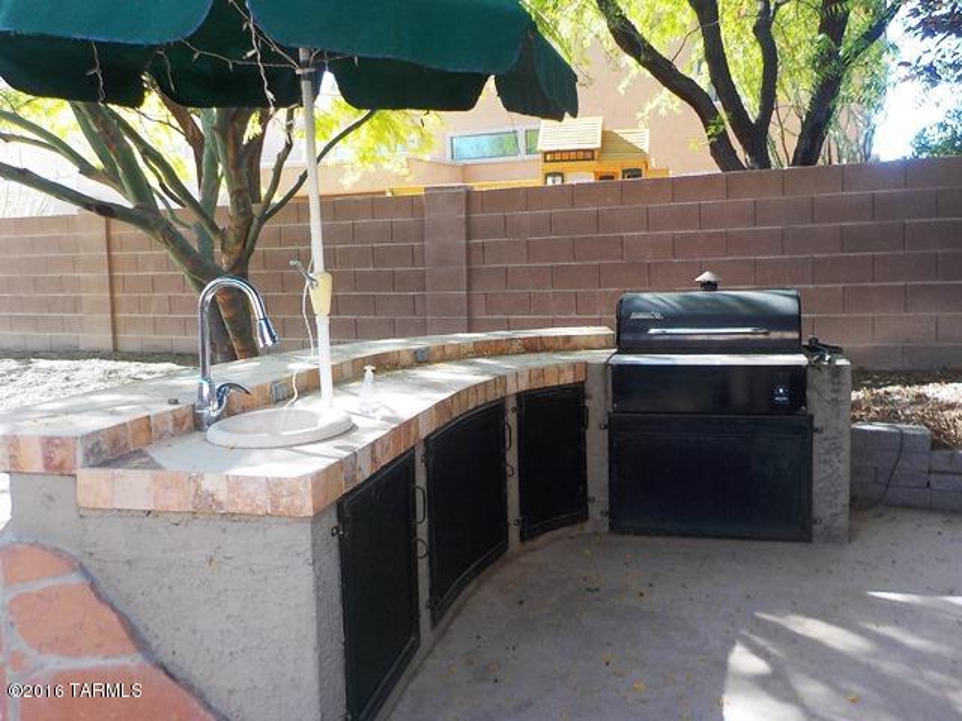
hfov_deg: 60.0
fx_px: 834
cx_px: 481
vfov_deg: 46.8
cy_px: 360
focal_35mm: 30
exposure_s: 1/100
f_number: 3.3
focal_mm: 4.1
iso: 125
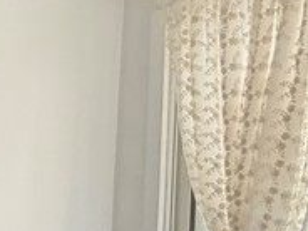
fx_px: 694
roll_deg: +0.1
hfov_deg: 14.6
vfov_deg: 18.8
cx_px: -450
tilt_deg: -2.2
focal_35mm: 78
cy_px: 171
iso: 400
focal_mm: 2.22
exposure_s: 1/99
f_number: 2.2
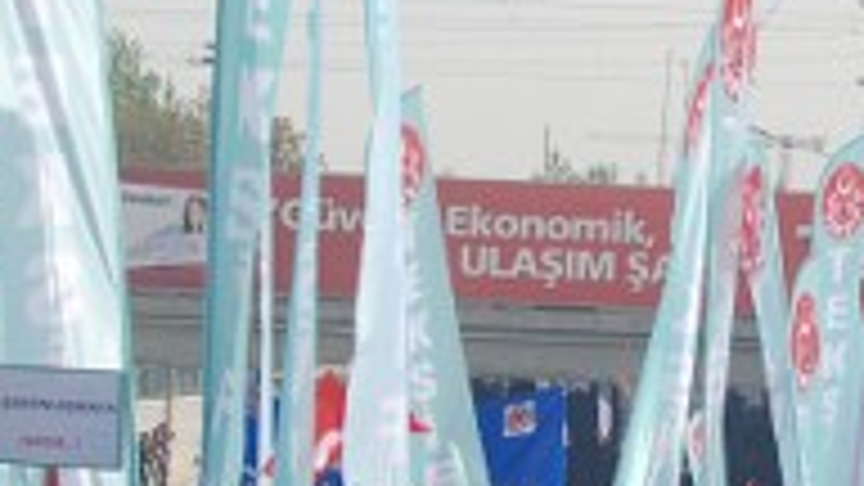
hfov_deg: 10.2
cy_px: 351
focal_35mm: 210
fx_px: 4811
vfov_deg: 5.8
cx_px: 796
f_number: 8
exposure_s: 1/250
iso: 100
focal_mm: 32
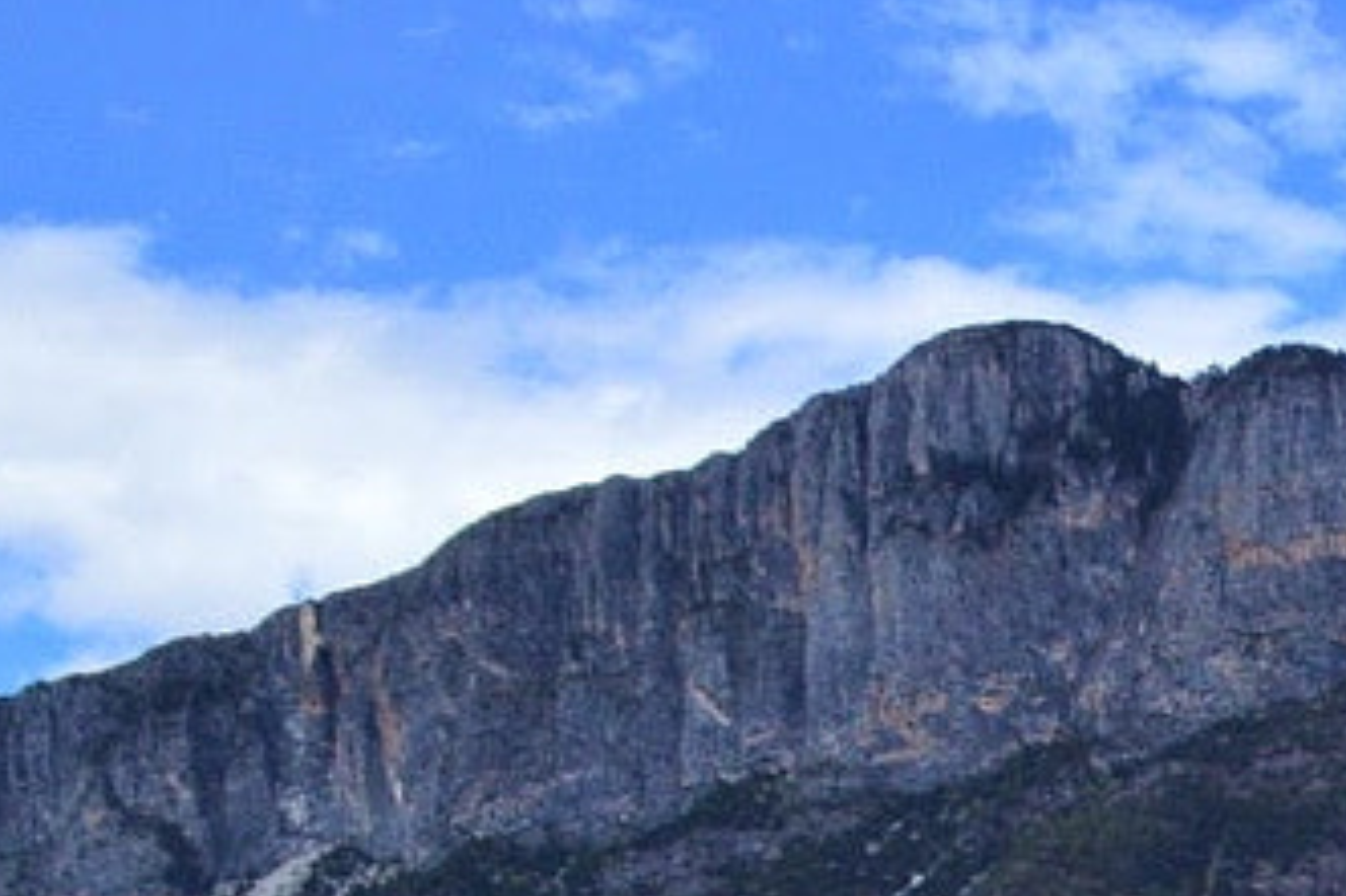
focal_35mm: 130
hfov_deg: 13.7
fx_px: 4858
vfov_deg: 9.8
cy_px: 1828
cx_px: 2570
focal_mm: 18
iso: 400
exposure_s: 1/400
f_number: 11
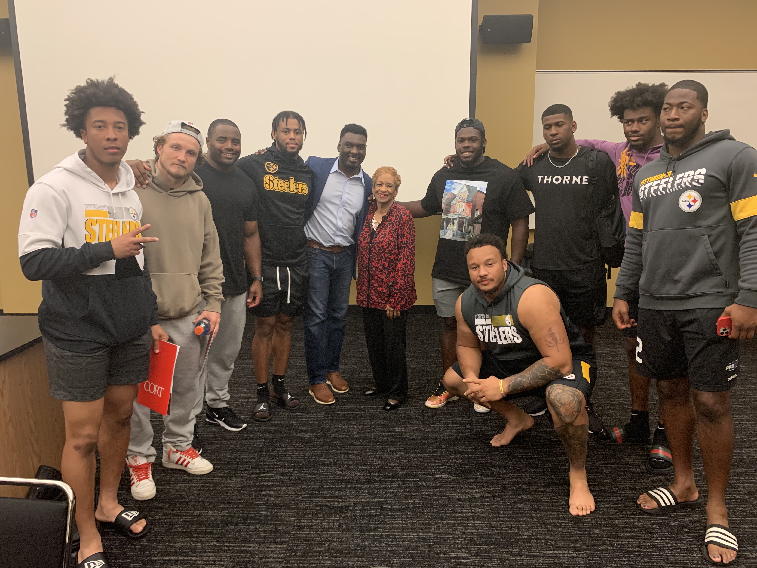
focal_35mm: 26
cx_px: 378
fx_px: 569
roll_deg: -0.2
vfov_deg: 53.1
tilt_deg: -10.5
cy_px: 284
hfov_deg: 67.3
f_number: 1.8
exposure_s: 1/40
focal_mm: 4.25
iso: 250
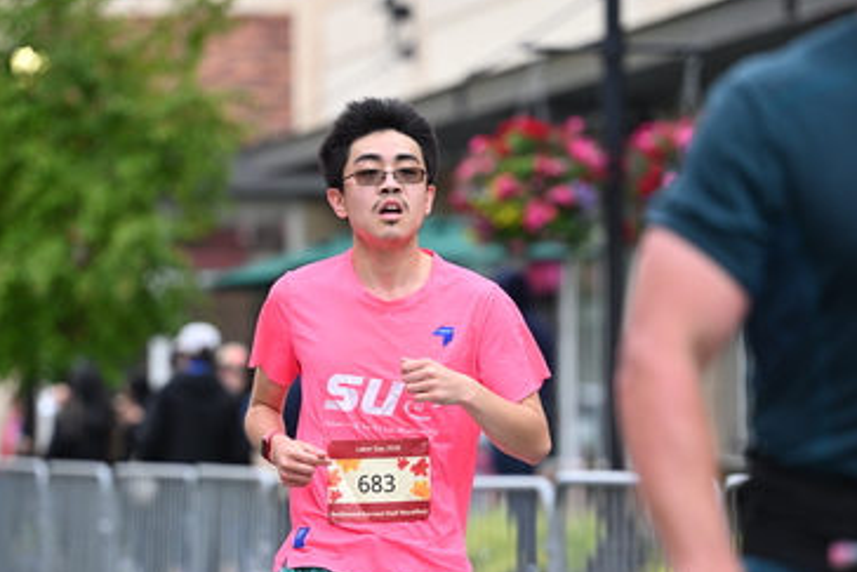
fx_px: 4858
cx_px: 427
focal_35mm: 204
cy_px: 367
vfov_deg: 6.7
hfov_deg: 10.1
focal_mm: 135
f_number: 2.8
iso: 1000
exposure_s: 1/1600
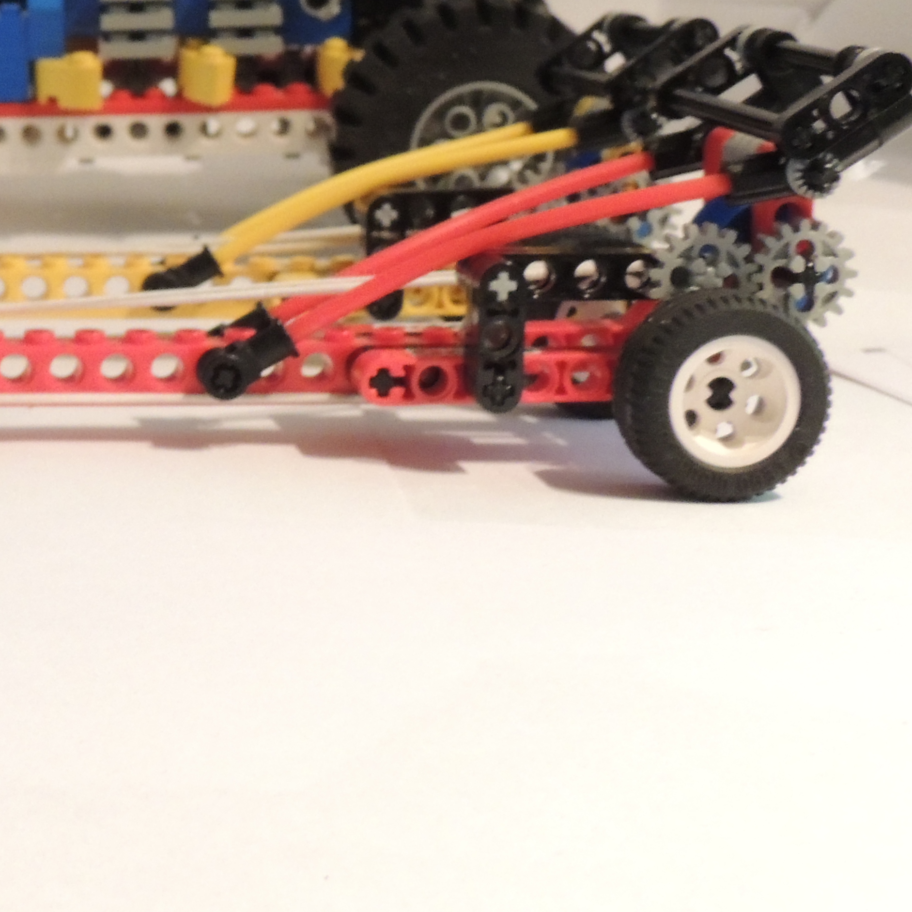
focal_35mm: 93
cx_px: -31
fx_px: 2772
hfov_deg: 18.1
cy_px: 289
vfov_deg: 18.6
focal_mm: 7.6
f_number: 3.4
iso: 800
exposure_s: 1/10
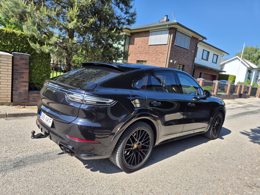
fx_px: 173
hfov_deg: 73.9
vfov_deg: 58.9
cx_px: 130
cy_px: 98
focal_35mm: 23
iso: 25
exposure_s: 1/844
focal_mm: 5.4
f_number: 1.8
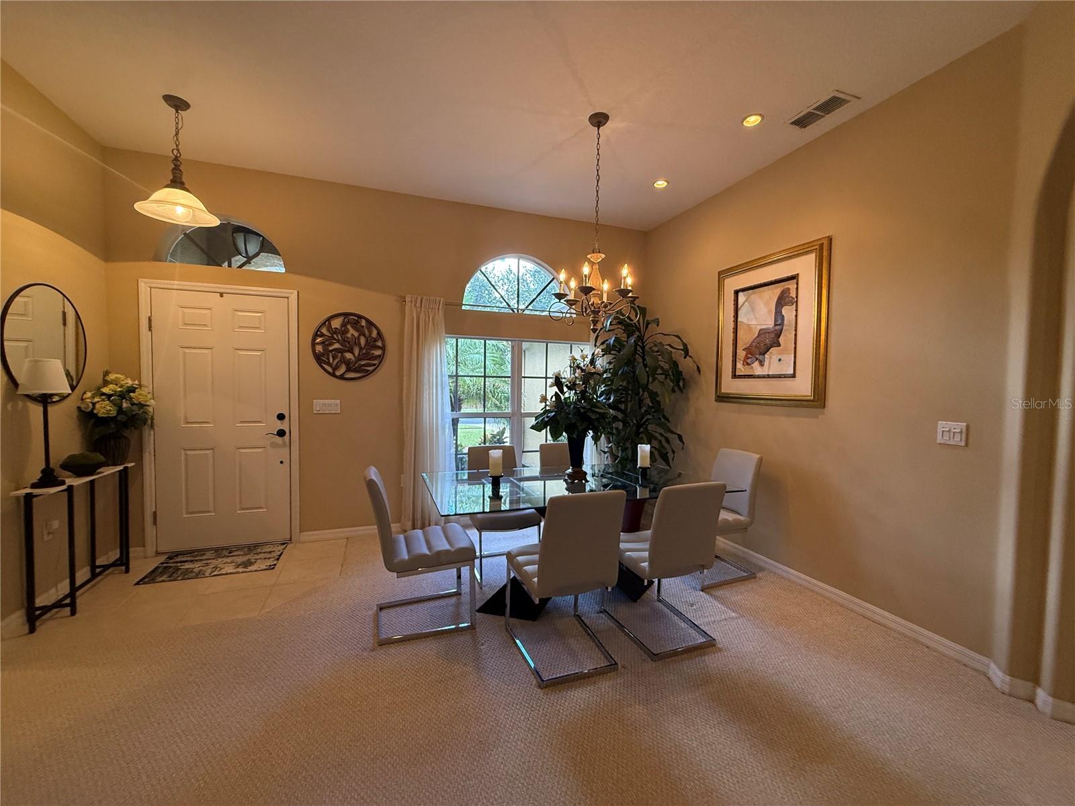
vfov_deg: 85.7
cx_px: 538
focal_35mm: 14
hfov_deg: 102.1
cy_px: 403
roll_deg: -1.4
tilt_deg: -1.7
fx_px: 435
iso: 320
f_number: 2.2
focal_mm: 2.22
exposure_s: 1/120
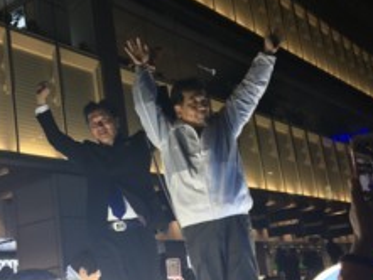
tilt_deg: +17.4
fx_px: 636
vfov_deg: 24.8
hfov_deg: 32.2
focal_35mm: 59
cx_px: 103
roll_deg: +6.9
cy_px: 150
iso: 32
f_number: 2.2
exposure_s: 1/60
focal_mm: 4.15
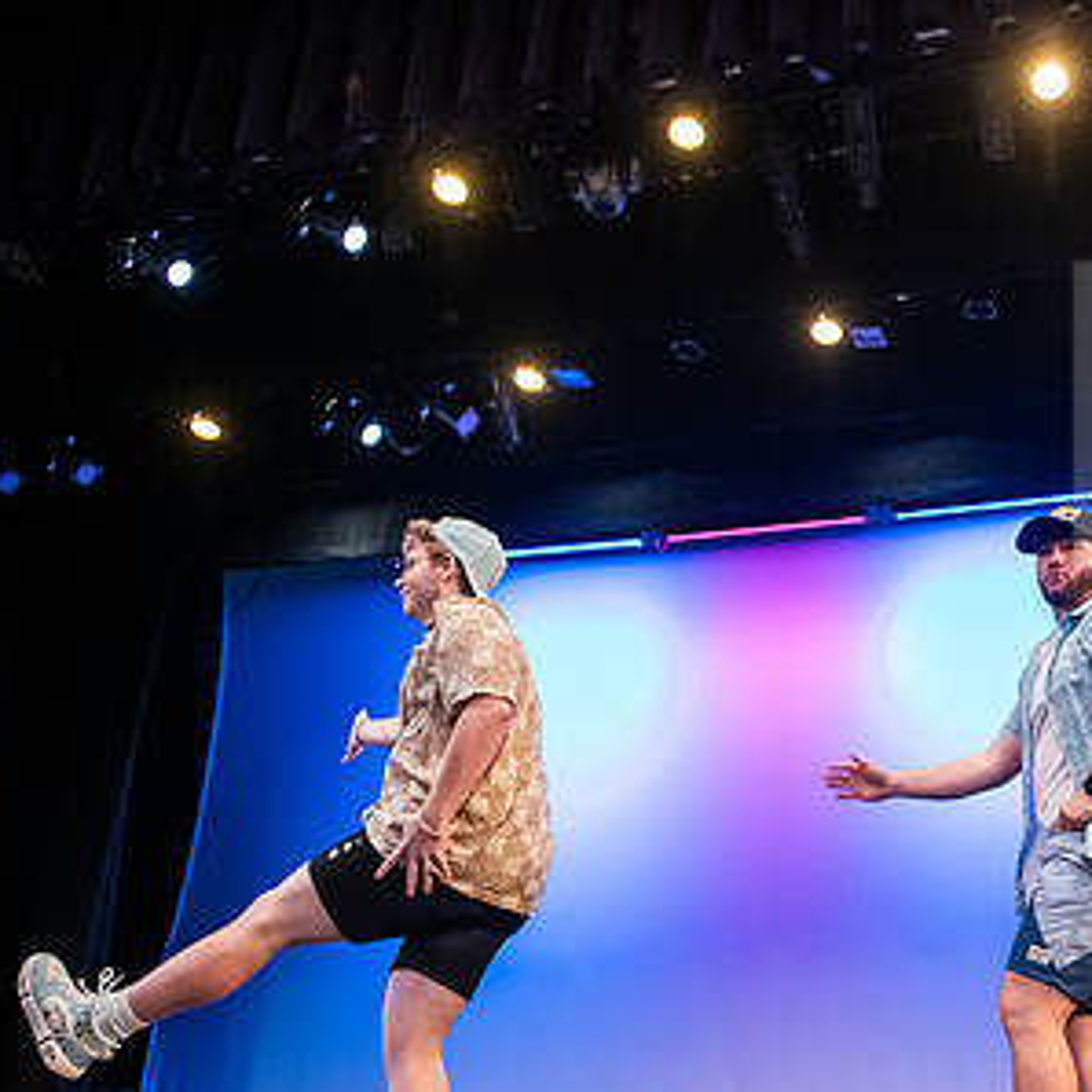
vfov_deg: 38.8
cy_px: 705
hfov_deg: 36.9
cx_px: 964
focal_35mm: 43
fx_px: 1535
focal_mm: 26
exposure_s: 1/320
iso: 4000
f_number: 3.2
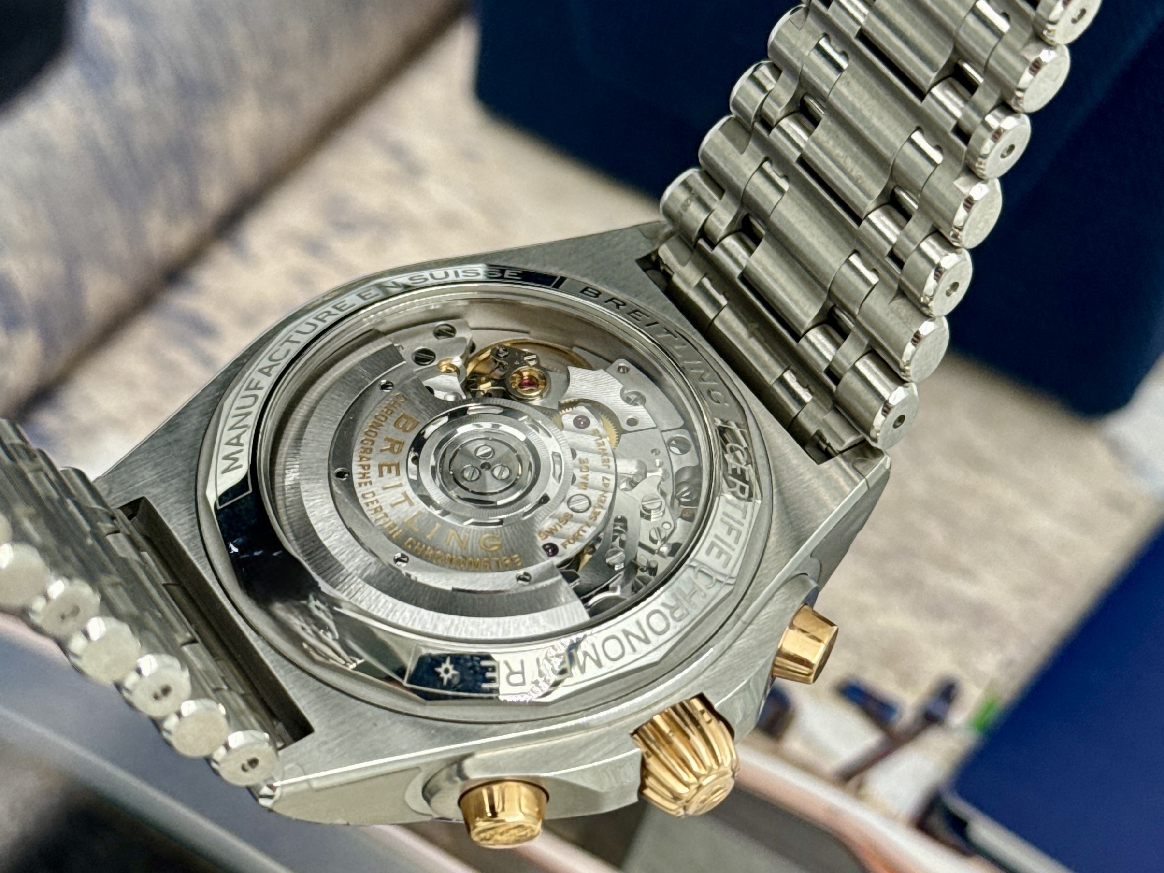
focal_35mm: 48
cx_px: 582
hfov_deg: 39.7
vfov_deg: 30.3
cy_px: 436
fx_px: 1614
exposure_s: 1/192
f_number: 1.78
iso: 50
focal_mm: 6.76
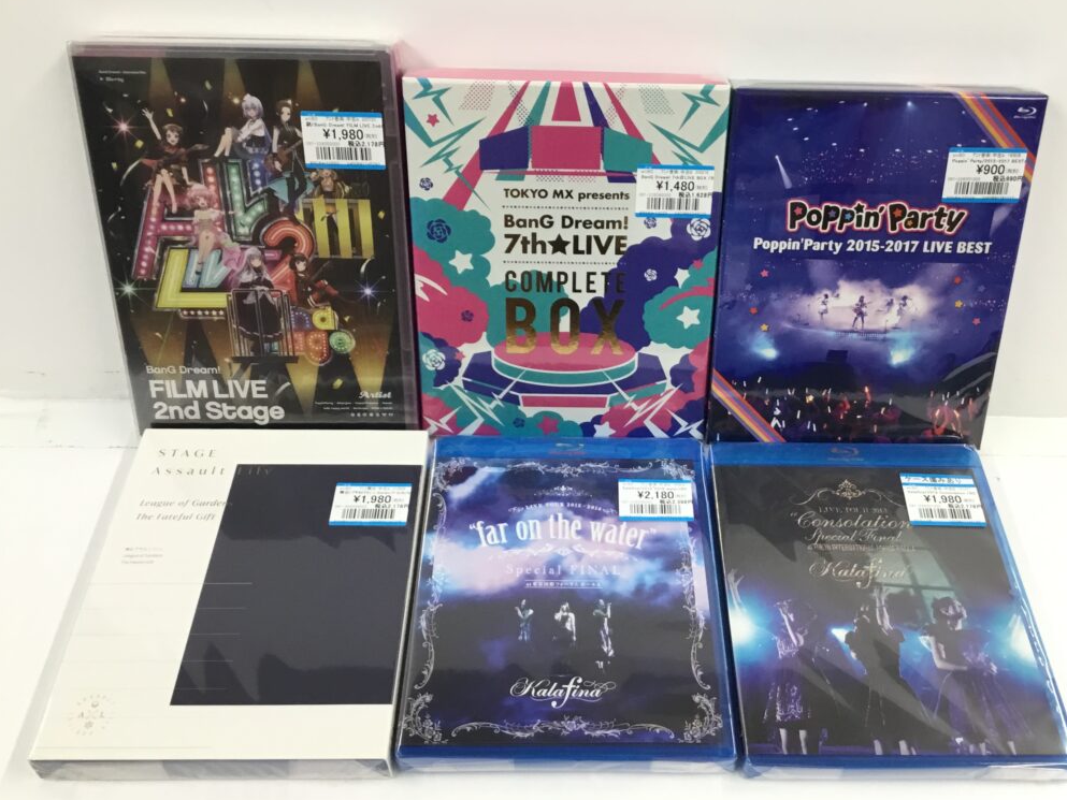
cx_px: 543
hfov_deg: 56.8
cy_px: 402
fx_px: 986
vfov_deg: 44.2
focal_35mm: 32
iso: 40
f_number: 2.4
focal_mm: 3.3
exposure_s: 1/30
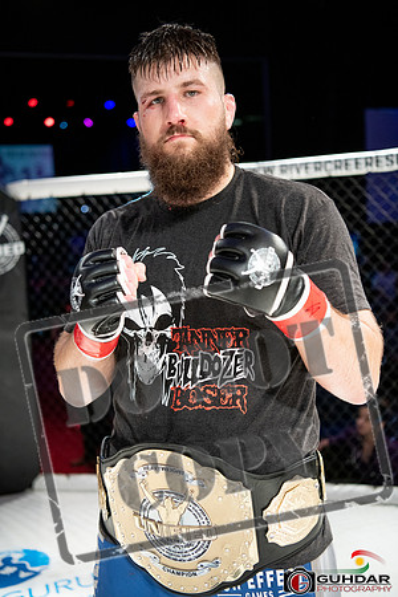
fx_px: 696
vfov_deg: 46.4
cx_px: 199
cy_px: 298
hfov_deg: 31.9
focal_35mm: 42
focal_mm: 42
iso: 1600
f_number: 2.8
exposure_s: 1/1000
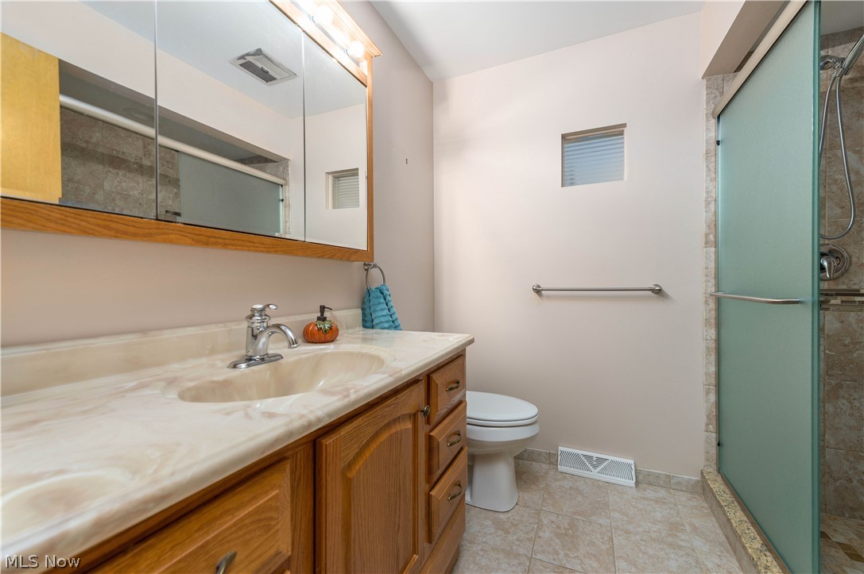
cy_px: 287
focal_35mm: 14
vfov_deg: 81.1
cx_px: 432
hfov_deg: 104.3
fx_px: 336
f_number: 8
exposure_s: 1/60
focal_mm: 14
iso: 200
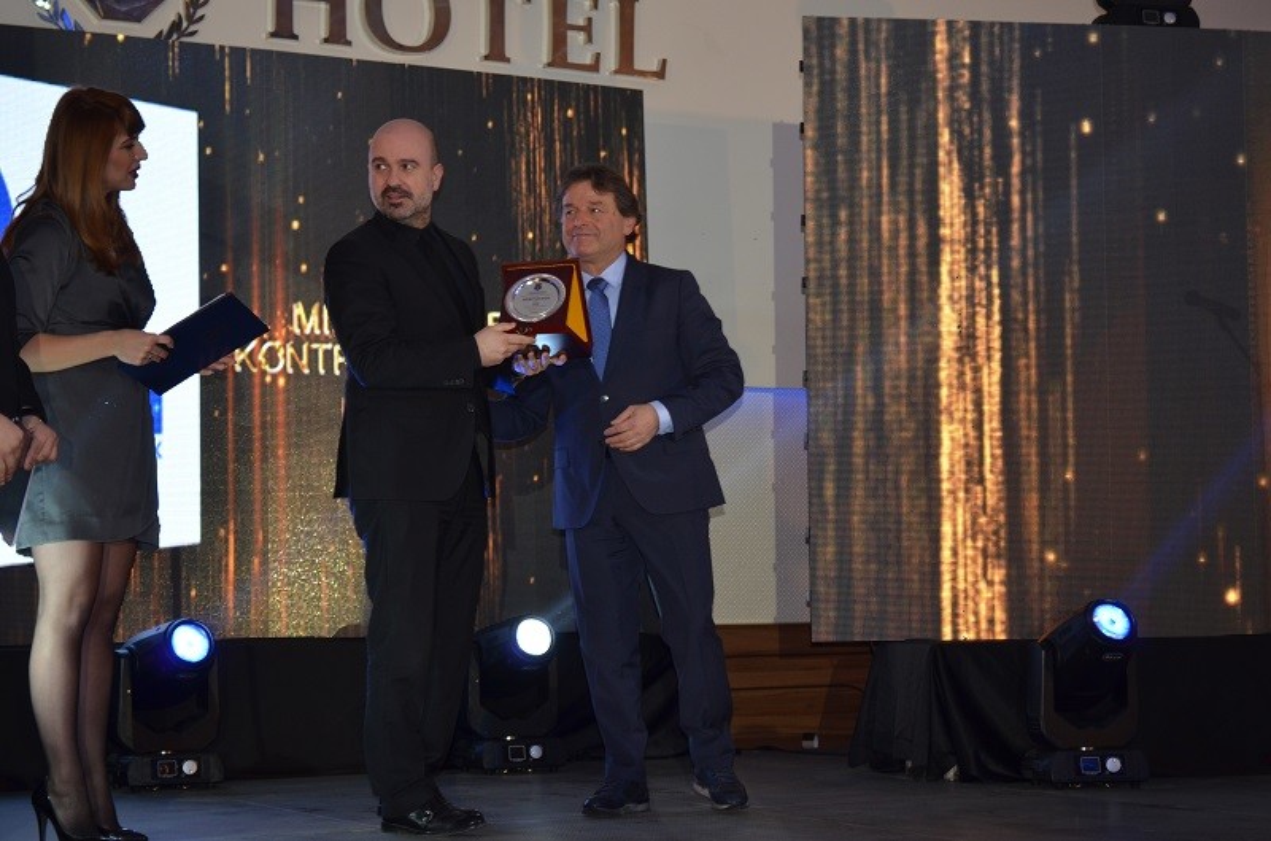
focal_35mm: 72
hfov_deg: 28.1
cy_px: 420
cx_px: 636
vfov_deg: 18.8
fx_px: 2535
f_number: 5.3
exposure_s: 1/60
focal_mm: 48
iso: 450
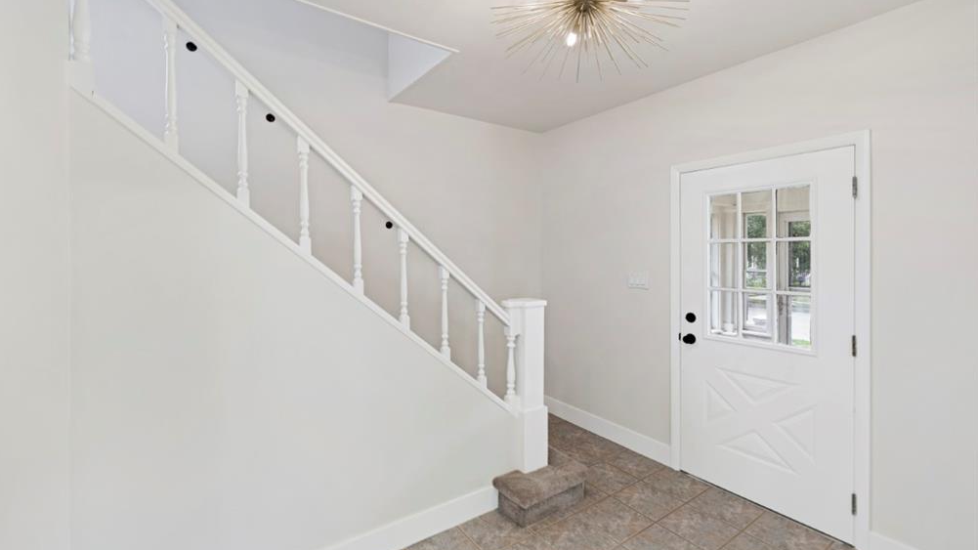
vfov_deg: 70.4
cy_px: 252
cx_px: 481
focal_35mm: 15
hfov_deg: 103.0
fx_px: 389
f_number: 5.6
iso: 100
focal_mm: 14
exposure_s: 1/20
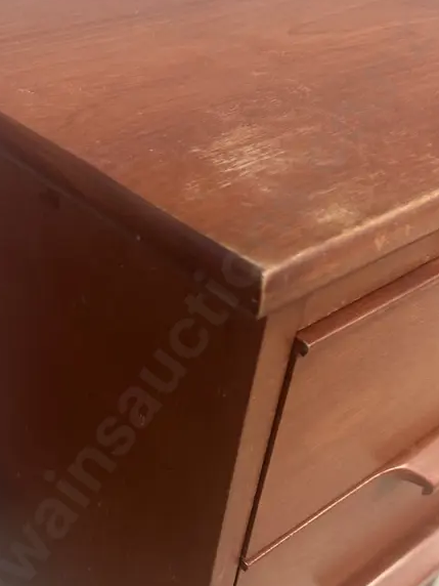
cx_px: 106
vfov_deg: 42.4
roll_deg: -2.8
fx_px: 727
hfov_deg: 32.9
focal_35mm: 43
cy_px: 447
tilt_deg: -44.7
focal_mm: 6.86
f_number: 1.78
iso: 320
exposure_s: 1/50
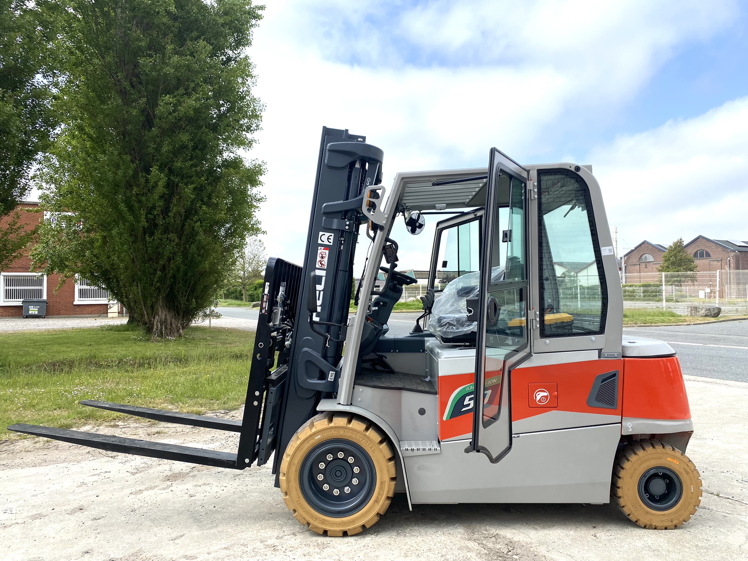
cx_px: 374
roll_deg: +0.1
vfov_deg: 53.1
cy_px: 280
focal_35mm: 26
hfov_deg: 67.3
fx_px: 562
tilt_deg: +2.1
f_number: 1.8
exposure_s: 1/2463
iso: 32
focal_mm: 4.25
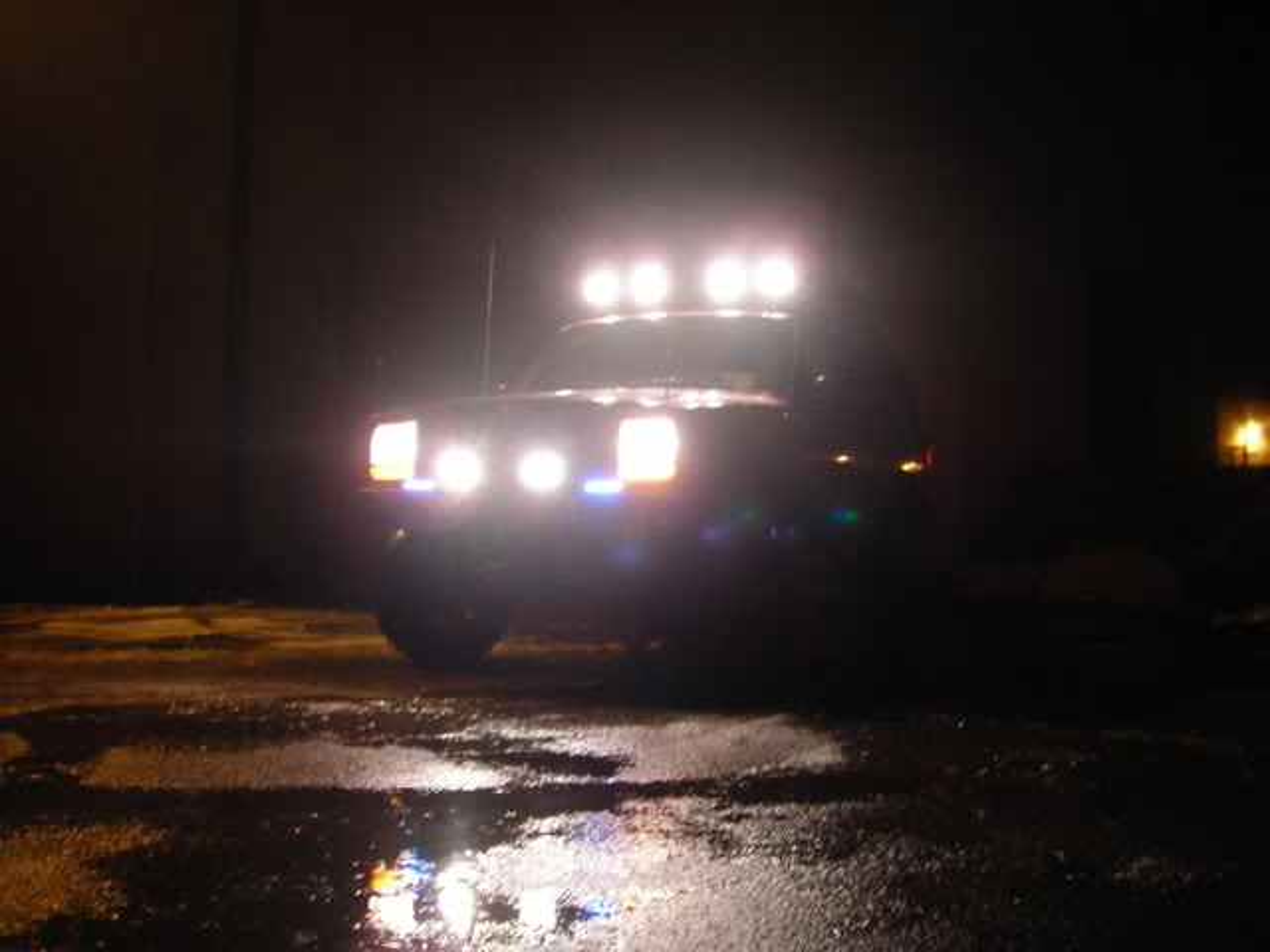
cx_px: 635
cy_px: 476
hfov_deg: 49.0
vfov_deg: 37.7
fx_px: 1394
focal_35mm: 38
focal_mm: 6.3
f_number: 3.2
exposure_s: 1/3.9
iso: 165
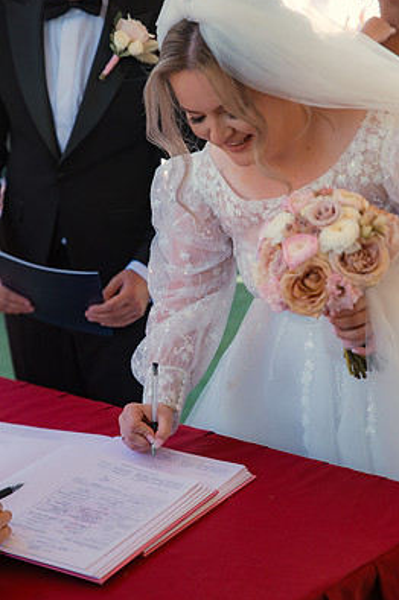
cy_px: 300
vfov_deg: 25.4
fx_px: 1332
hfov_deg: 17.0
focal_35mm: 80
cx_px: 179
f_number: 3.5
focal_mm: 70
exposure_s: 1/125
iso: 500
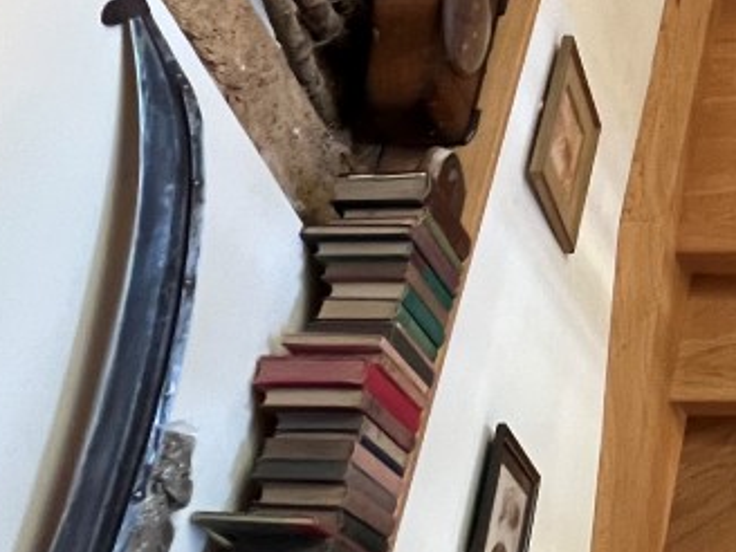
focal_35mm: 57
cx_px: 1043
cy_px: -139
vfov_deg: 23.1
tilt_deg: -50.3
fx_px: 1212
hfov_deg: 26.5
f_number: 1.8
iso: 400
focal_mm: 1.57
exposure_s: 1/60
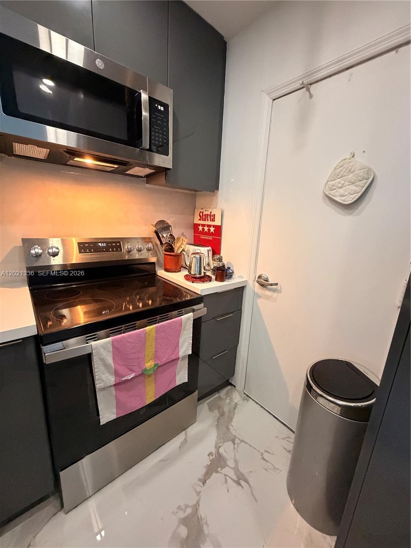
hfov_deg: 85.7
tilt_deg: -13.2
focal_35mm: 14
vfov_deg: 102.1
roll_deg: -3.3
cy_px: 274
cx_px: 206
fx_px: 222
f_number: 2.2
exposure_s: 1/60
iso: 1000
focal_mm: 2.22
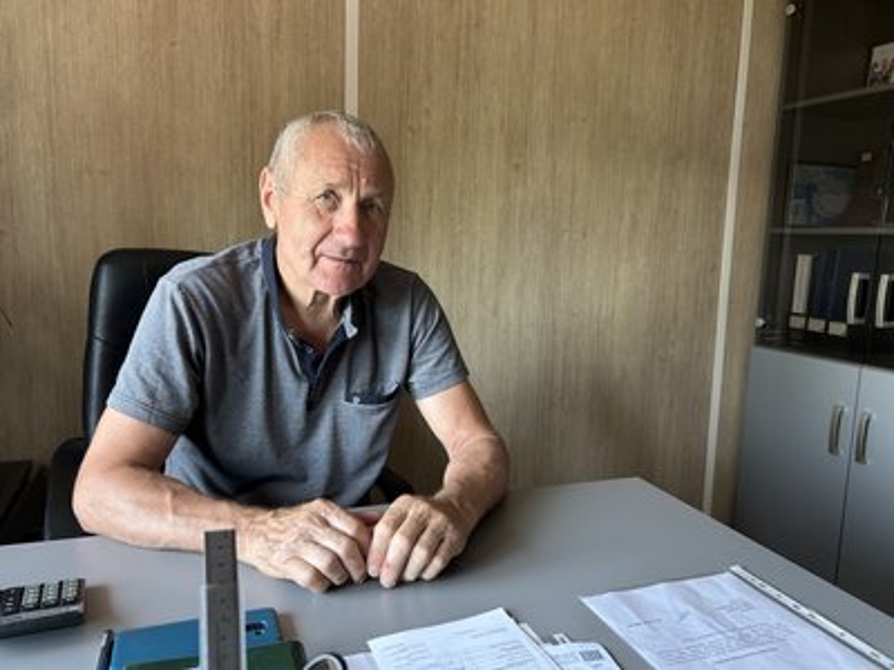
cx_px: 447
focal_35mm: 26
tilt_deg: -8.1
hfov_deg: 67.3
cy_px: 335
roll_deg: -0.9
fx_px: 671
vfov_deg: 53.1
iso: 100
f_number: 1.5
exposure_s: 1/121
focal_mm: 5.7
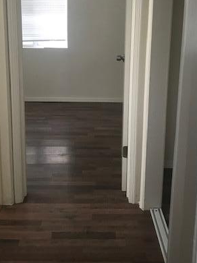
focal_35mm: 46
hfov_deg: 31.5
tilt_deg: -10.9
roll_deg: -0.5
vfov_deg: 40.7
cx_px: 92
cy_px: 84
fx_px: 349
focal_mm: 3.99
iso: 80
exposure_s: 1/15
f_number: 1.8
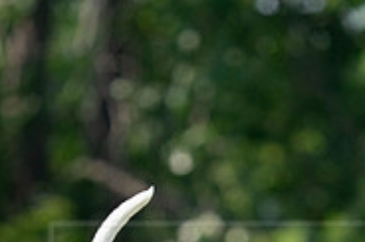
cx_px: 238
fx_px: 13846
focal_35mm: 1368
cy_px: 320
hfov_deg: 1.5
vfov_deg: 1.0
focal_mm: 433
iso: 1000
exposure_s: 1/4000
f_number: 6.3
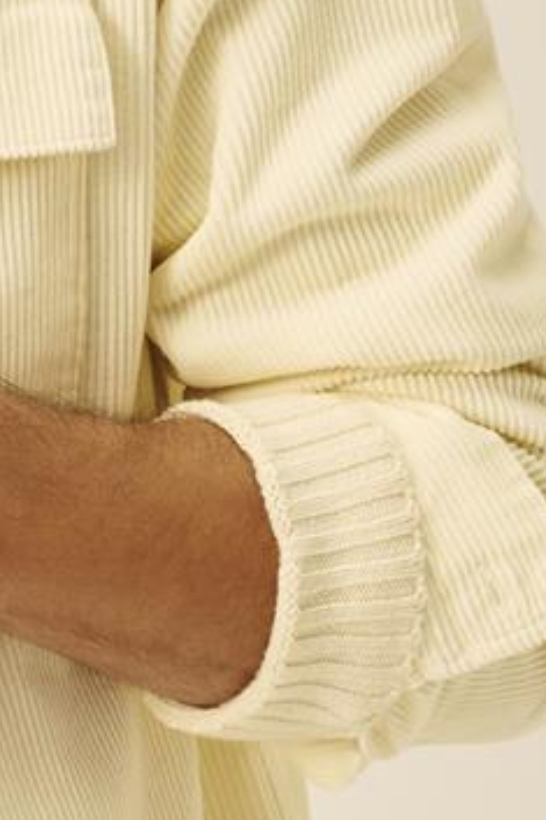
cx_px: -297
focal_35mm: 370
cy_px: 16
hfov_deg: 3.7
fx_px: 8425
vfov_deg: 5.6
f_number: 8
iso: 100
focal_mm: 85
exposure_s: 1/160
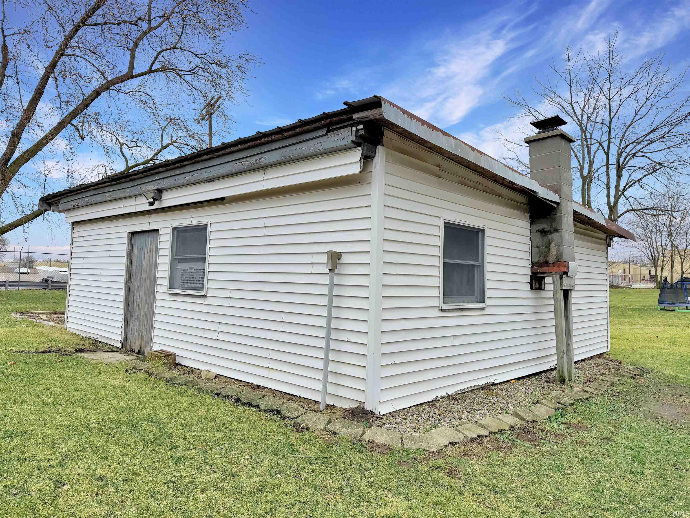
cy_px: 259
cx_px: 345
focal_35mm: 24
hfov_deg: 71.6
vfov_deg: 56.8
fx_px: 478
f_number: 1.78
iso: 80
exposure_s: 1/3425
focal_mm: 6.76
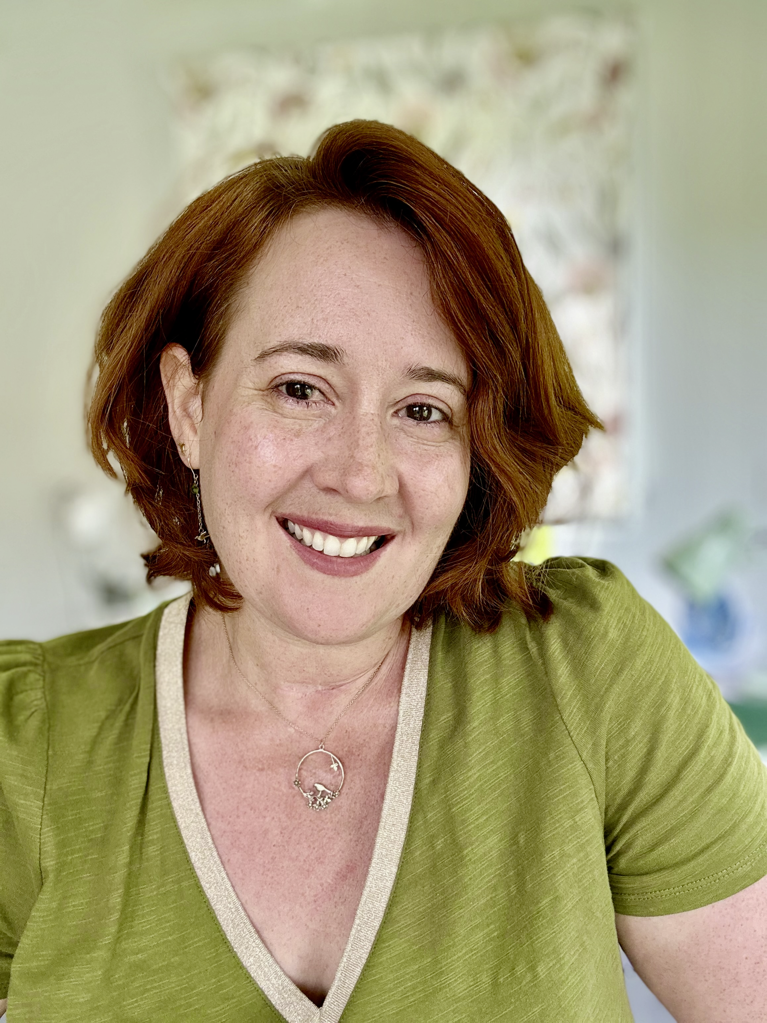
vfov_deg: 60.0
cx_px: 384
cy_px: 512
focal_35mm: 30
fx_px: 886
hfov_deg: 46.8
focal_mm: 2.69
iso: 50
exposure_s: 1/121
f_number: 1.9
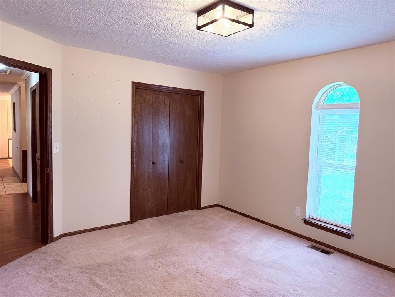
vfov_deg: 56.8
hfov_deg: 71.6
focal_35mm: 24
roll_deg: -1.2
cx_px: 198
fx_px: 274
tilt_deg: -4.6
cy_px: 148
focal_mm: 6.76
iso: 250
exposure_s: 1/120
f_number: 1.78
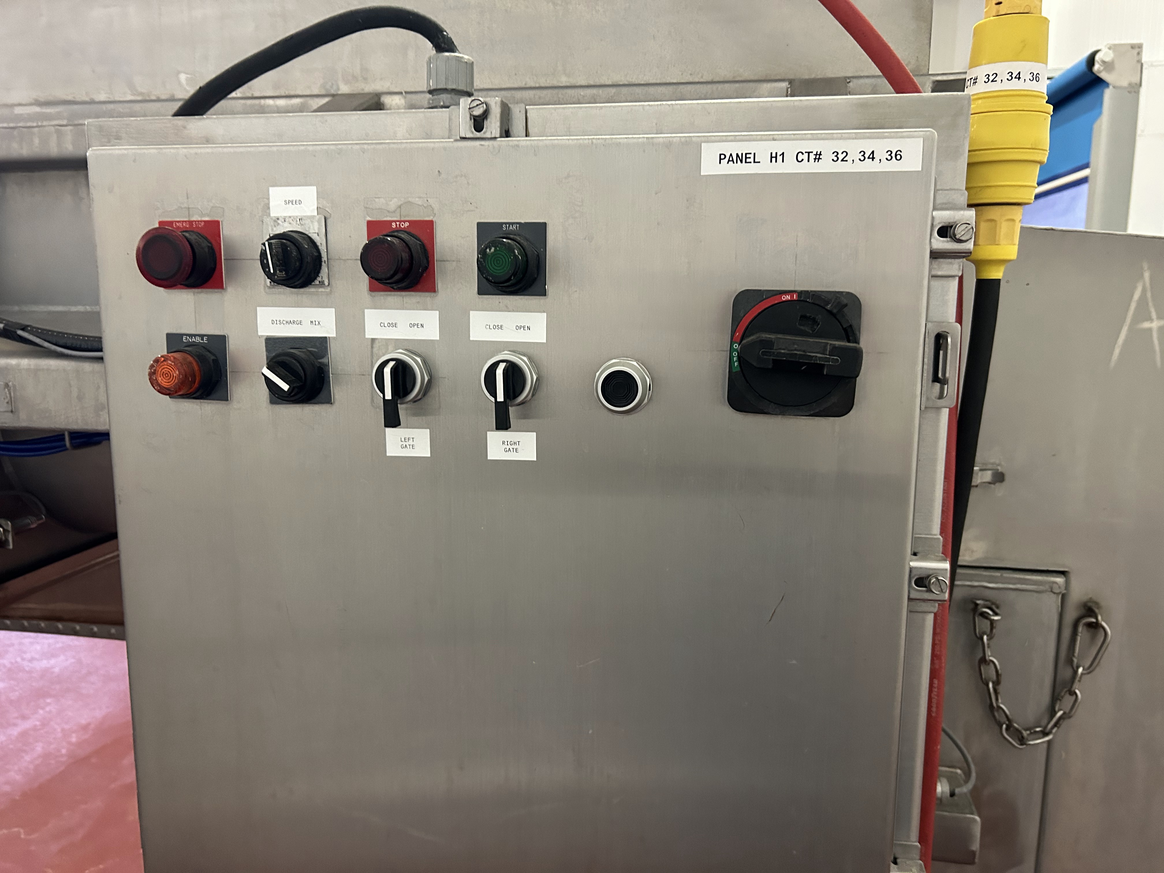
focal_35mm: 26
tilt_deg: -8.1
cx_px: 582
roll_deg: -0.5
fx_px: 874
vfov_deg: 53.1
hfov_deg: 67.3
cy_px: 436
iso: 500
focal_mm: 5.7
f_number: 1.5
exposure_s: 1/60
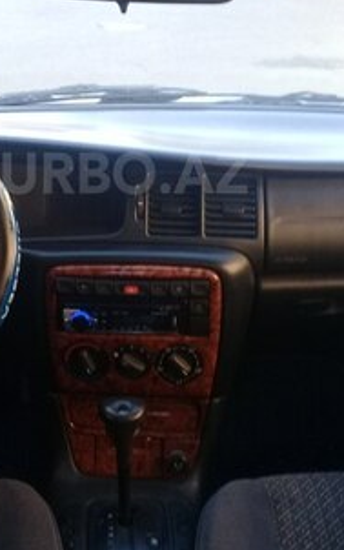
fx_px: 809
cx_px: 107
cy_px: 173
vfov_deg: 37.0
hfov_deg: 23.9
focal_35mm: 54
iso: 64
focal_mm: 3.3
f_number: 2.2
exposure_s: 1/50
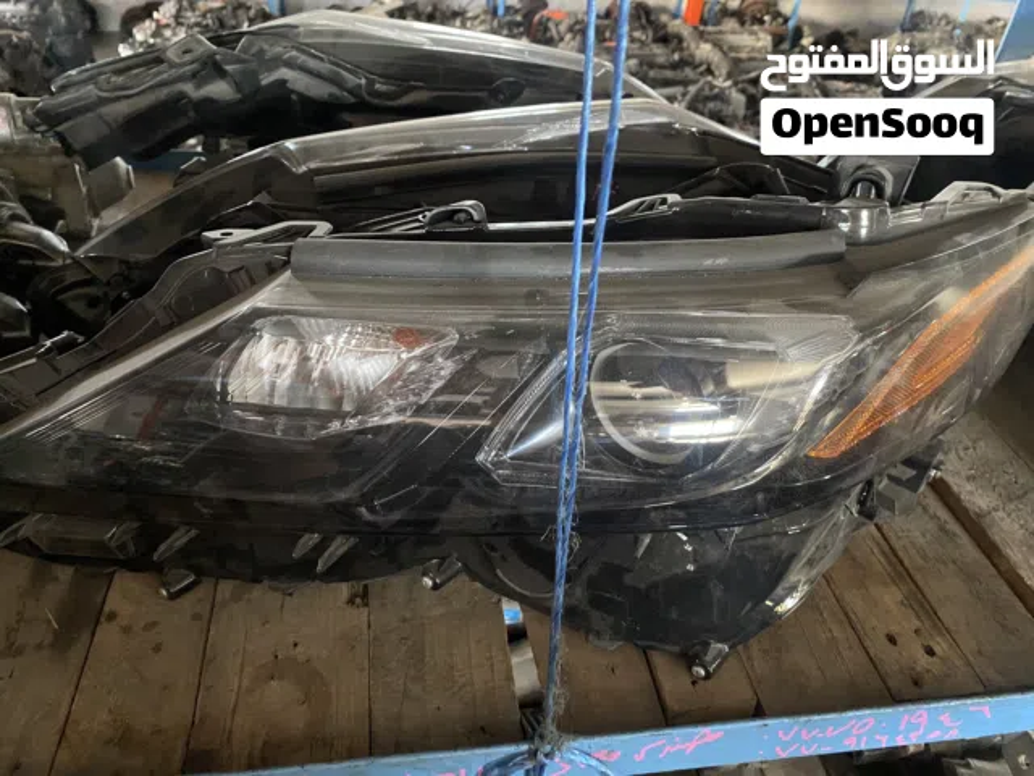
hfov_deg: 67.3
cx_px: 517
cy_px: 388
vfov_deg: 53.1
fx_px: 777
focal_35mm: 26
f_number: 1.8
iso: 640
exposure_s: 1/30
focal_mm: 4.25
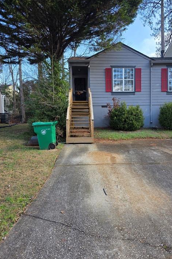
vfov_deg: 69.4
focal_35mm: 26
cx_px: 102
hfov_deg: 49.3
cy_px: 132
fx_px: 186
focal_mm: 6.3
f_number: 1.7
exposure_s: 1/1501
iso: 80
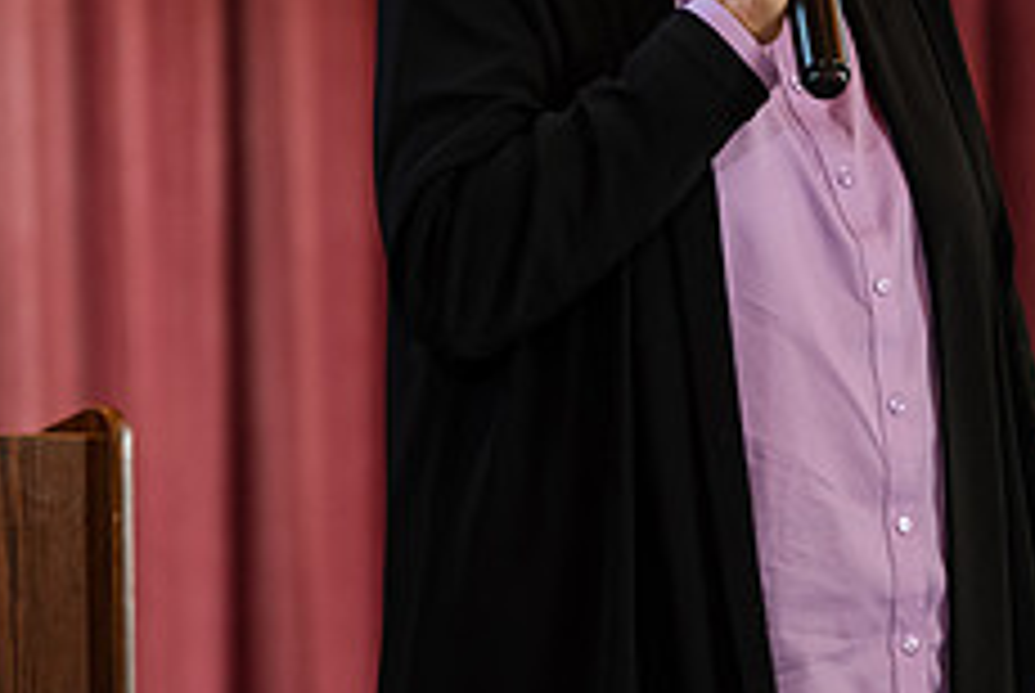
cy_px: -38
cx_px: 788
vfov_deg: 4.9
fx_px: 8118
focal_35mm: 282
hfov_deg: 7.3
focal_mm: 112
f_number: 3.2
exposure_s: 1/200
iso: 1250
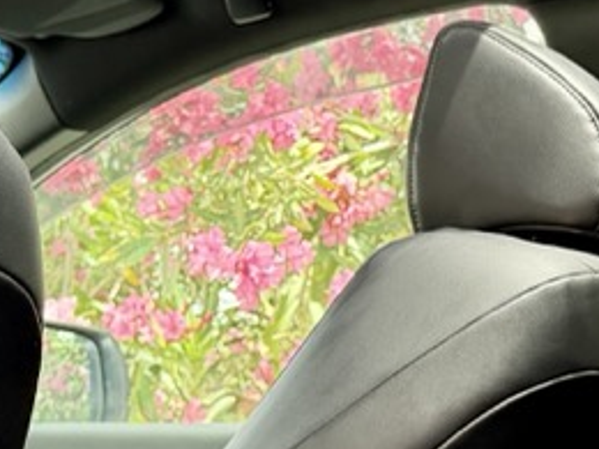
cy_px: 212
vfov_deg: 12.6
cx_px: 279
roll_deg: -3.6
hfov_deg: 16.7
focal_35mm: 118
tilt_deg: +6.3
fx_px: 2042
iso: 100
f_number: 1.78
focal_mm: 6.76
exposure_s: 1/488
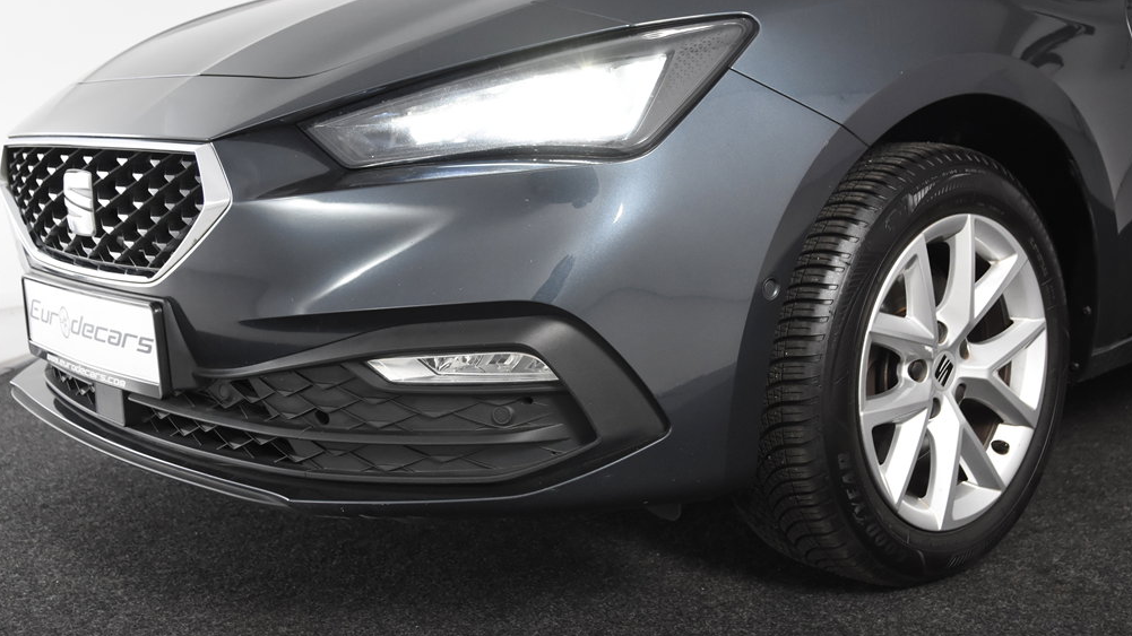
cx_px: 567
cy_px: 275
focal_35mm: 45
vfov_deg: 26.5
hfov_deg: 45.5
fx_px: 1351
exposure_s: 1/80
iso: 1600
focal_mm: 28
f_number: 4.5
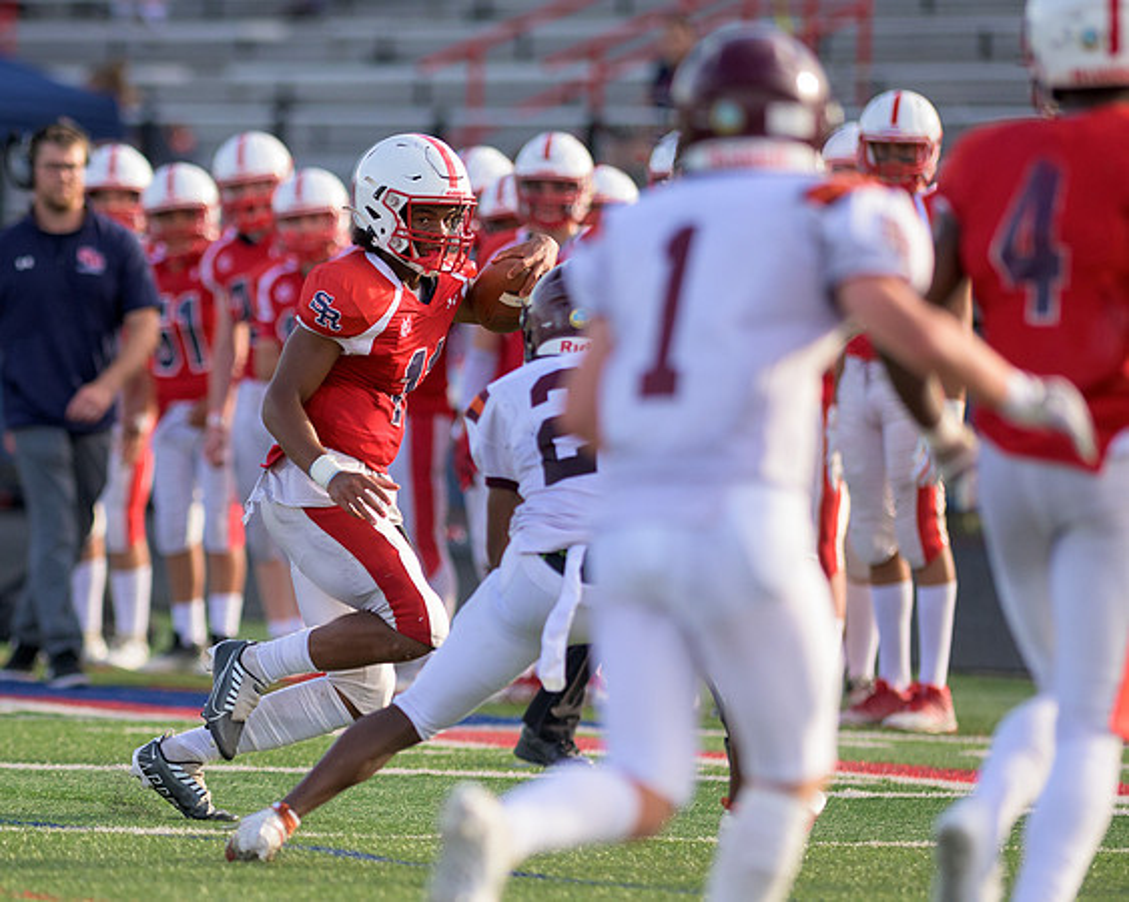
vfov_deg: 3.2
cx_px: 279
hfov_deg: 4.0
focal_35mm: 484
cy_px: 555
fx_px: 16174
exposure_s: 1/2500
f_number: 2.8
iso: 500
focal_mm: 300
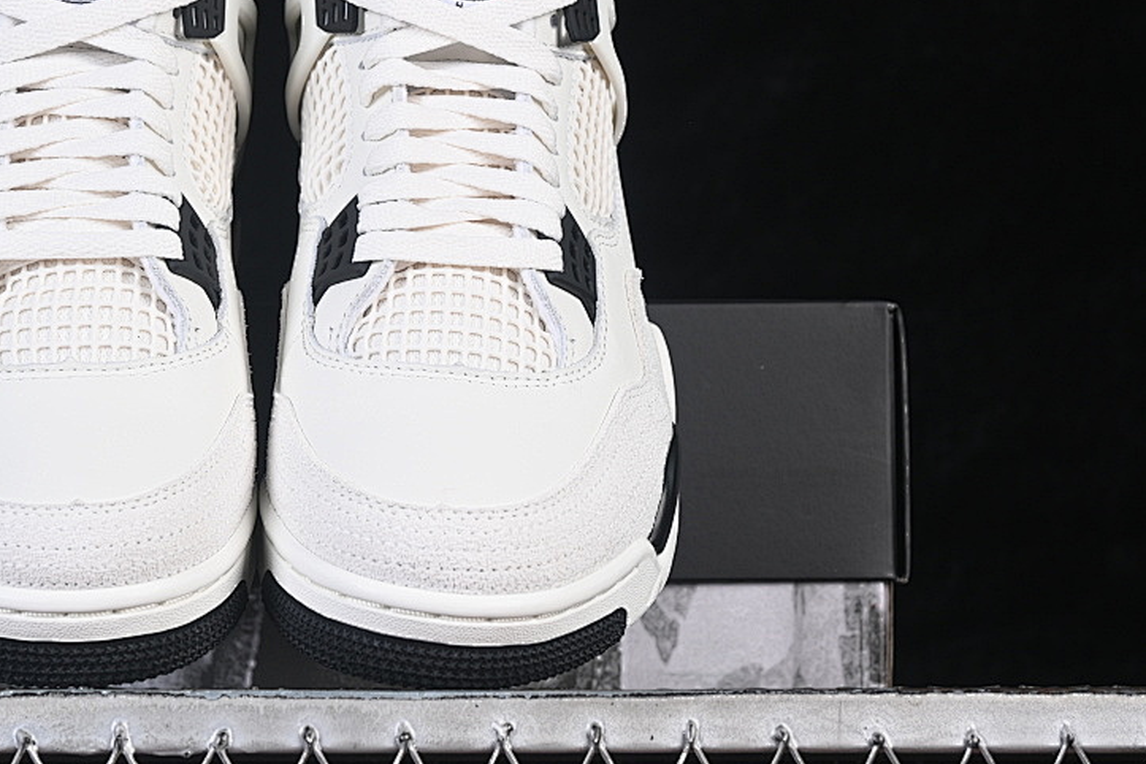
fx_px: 3565
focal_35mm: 112
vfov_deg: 12.2
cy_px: 333
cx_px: 298
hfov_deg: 18.2
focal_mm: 50
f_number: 7.1
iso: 160
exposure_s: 1/60
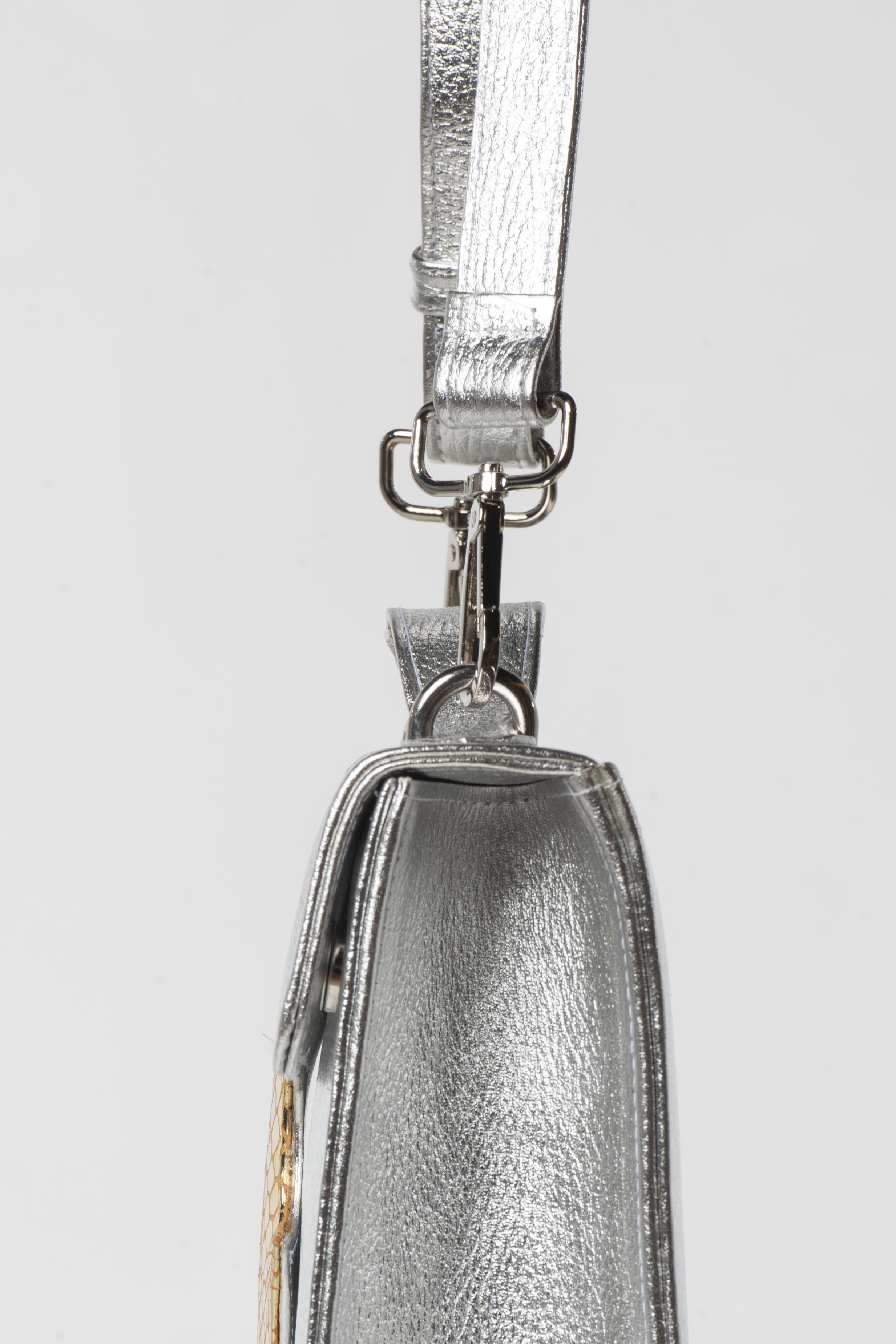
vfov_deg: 6.3
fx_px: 12207
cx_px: 451
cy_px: 924
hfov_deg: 4.2
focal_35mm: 327
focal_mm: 200
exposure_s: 1/160
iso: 100
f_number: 16
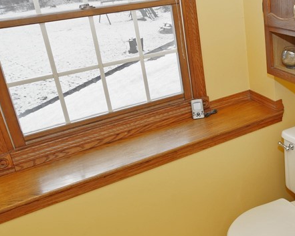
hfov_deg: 44.2
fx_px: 333
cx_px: 256
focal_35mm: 38
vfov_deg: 38.7
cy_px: 84
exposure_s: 1/160
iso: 100
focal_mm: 11
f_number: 4.5
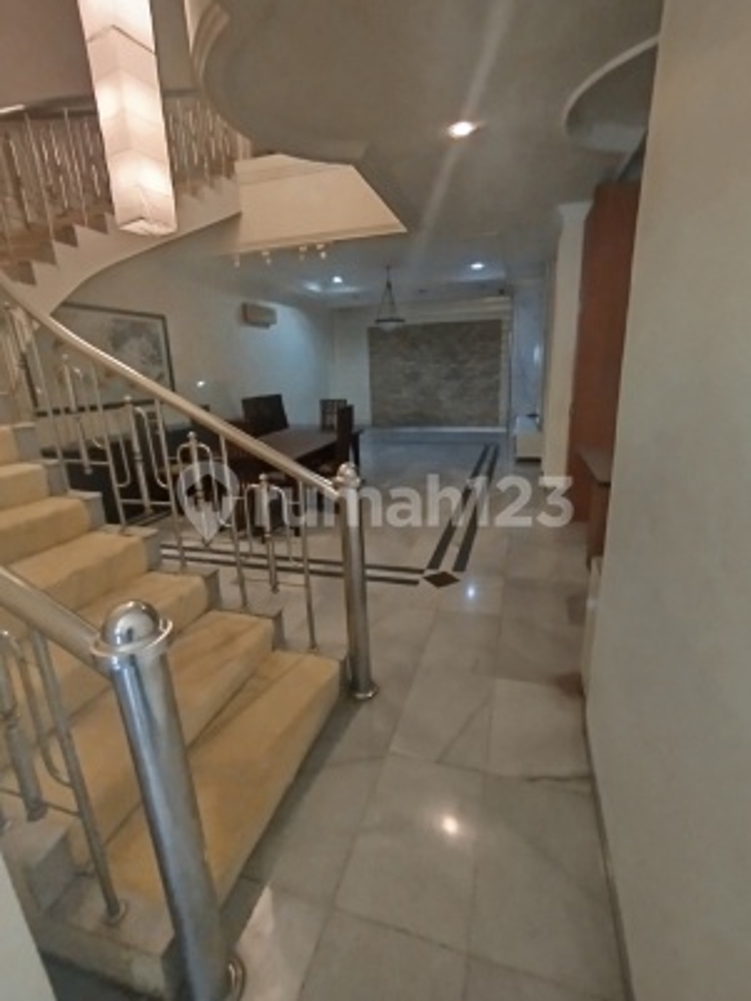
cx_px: 376
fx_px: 434
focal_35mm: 15
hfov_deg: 81.8
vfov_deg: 98.2
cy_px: 500
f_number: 2.2
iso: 500
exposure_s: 1/20
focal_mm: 1.65
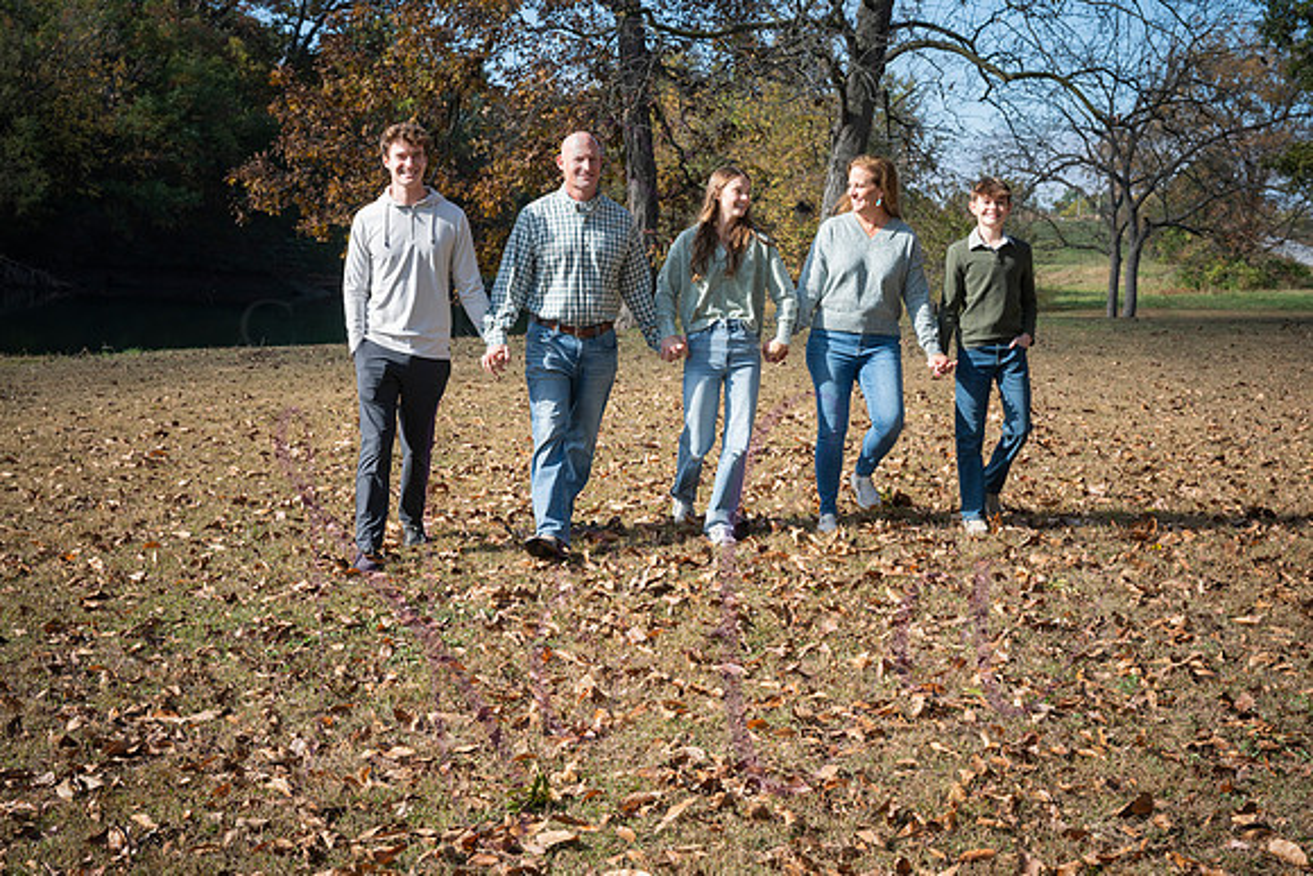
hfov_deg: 33.8
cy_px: 447
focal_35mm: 59
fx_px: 2161
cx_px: 665
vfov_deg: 22.9
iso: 400
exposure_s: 1/640
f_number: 8
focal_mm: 57
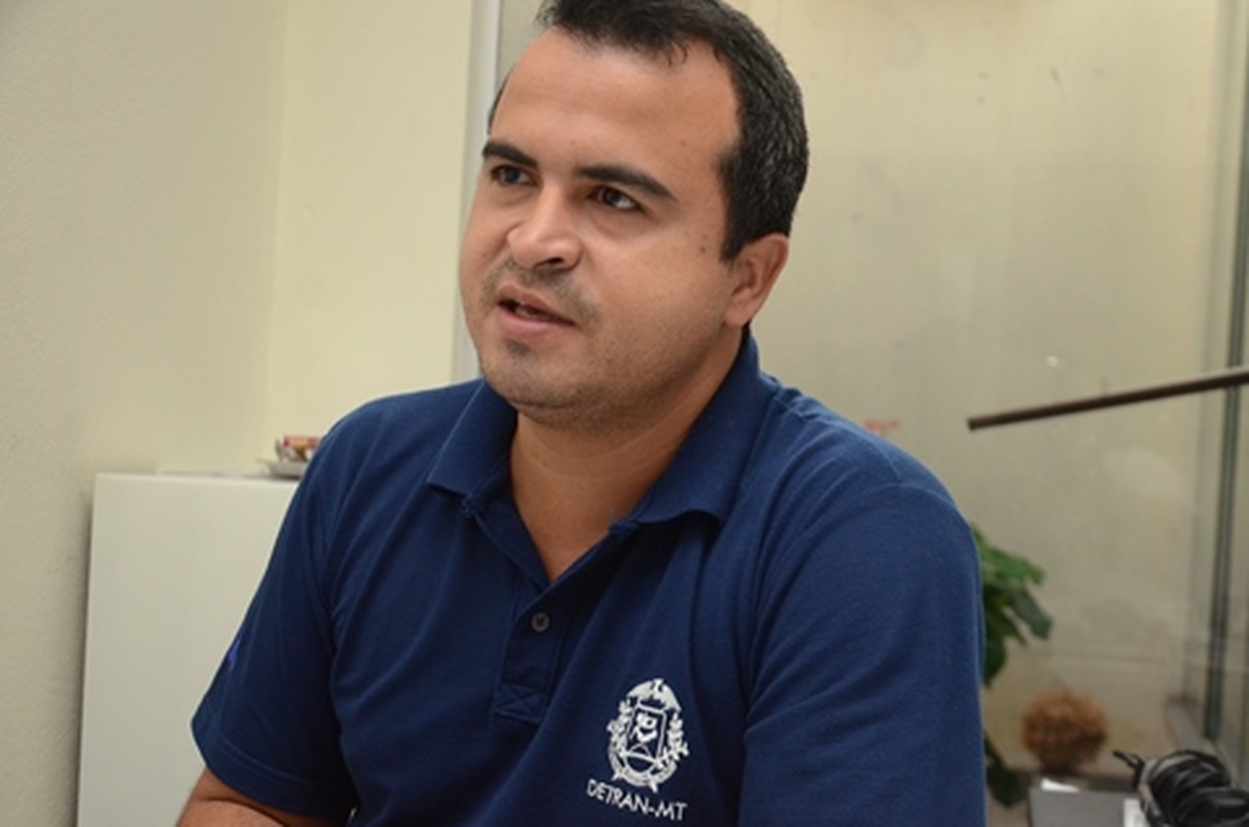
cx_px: 640
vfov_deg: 26.9
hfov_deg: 39.7
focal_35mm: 50
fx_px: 1731
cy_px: 407
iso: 1600
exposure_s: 1/100
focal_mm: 32
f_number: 4.2
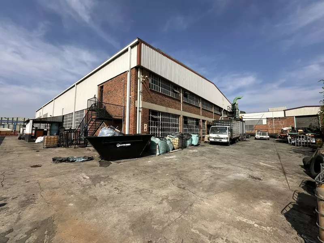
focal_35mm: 14
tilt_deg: +4.7
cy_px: 122
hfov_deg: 102.1
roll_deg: -1.3
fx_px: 131
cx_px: 162
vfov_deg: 85.7
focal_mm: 2.22
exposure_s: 1/2451
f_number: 2.2
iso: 50
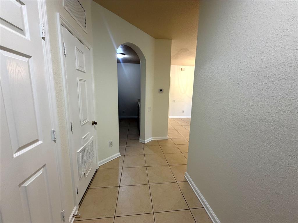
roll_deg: -1.0
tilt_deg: -10.3
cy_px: 112
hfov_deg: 102.1
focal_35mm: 14
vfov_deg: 85.7
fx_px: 121
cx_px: 149
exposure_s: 1/60
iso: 200
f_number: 2.2
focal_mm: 2.22
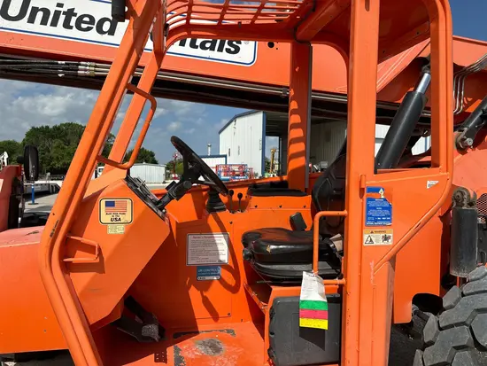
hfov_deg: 67.3
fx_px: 366
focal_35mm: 26
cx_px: 244
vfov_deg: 53.1
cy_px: 183
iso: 50
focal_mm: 5.96
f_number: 1.6
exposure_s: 1/4854
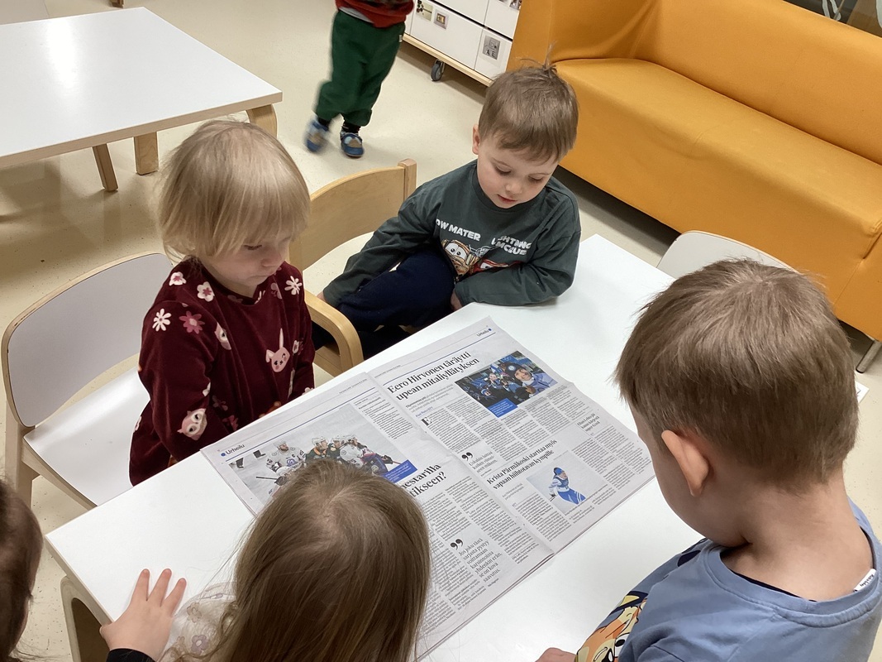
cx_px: 441
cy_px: 331
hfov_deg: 58.4
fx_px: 790
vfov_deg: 45.4
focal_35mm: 31
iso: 64
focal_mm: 3.3
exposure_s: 1/50
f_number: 2.4
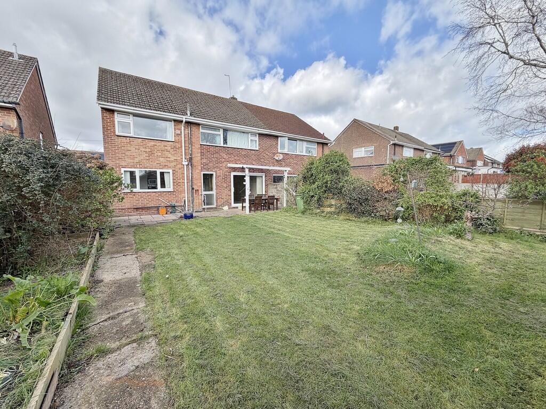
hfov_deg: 102.1
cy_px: 204
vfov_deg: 85.7
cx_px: 273
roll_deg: -0.5
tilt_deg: -5.3
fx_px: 221
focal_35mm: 14
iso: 40
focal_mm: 2.22
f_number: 2.2
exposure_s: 1/751
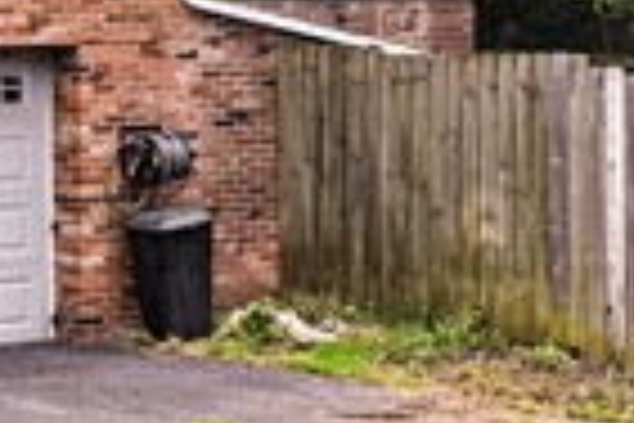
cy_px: -160
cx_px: -330
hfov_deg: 12.6
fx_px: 2712
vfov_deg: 8.7
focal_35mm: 154
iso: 100
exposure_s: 1/100
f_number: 8
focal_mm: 20
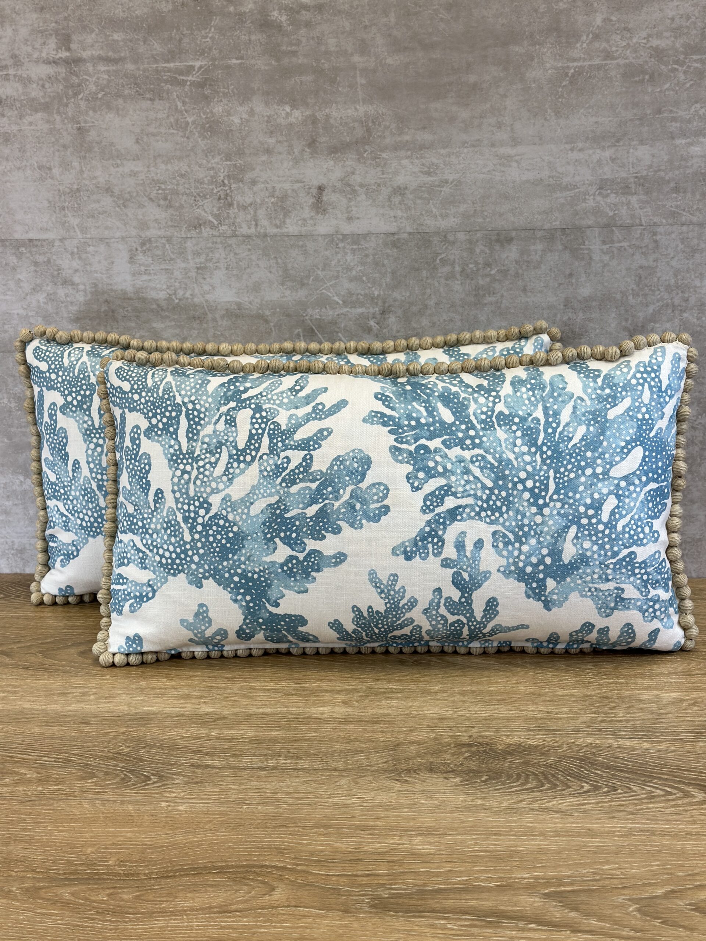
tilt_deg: -15.6
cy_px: 470
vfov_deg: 39.7
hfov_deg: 30.3
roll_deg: +1.7
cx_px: 353
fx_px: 1305
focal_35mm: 48
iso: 80
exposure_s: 1/245
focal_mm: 6.86
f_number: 1.78
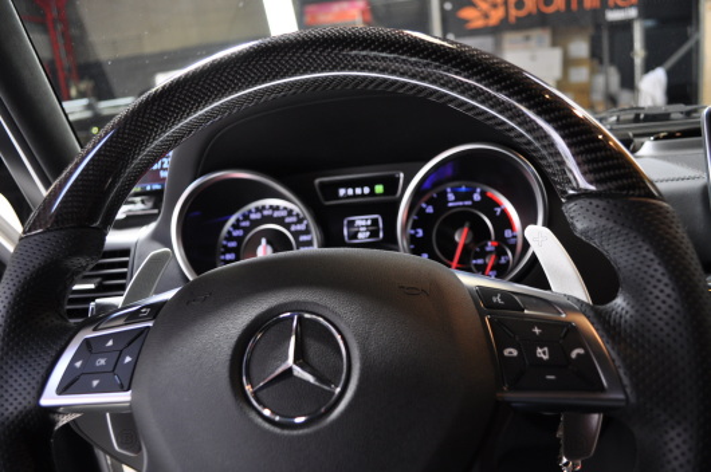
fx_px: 533
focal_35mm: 27
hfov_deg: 67.4
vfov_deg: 47.8
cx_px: 356
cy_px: 236
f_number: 4
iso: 450
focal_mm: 18
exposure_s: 1/60
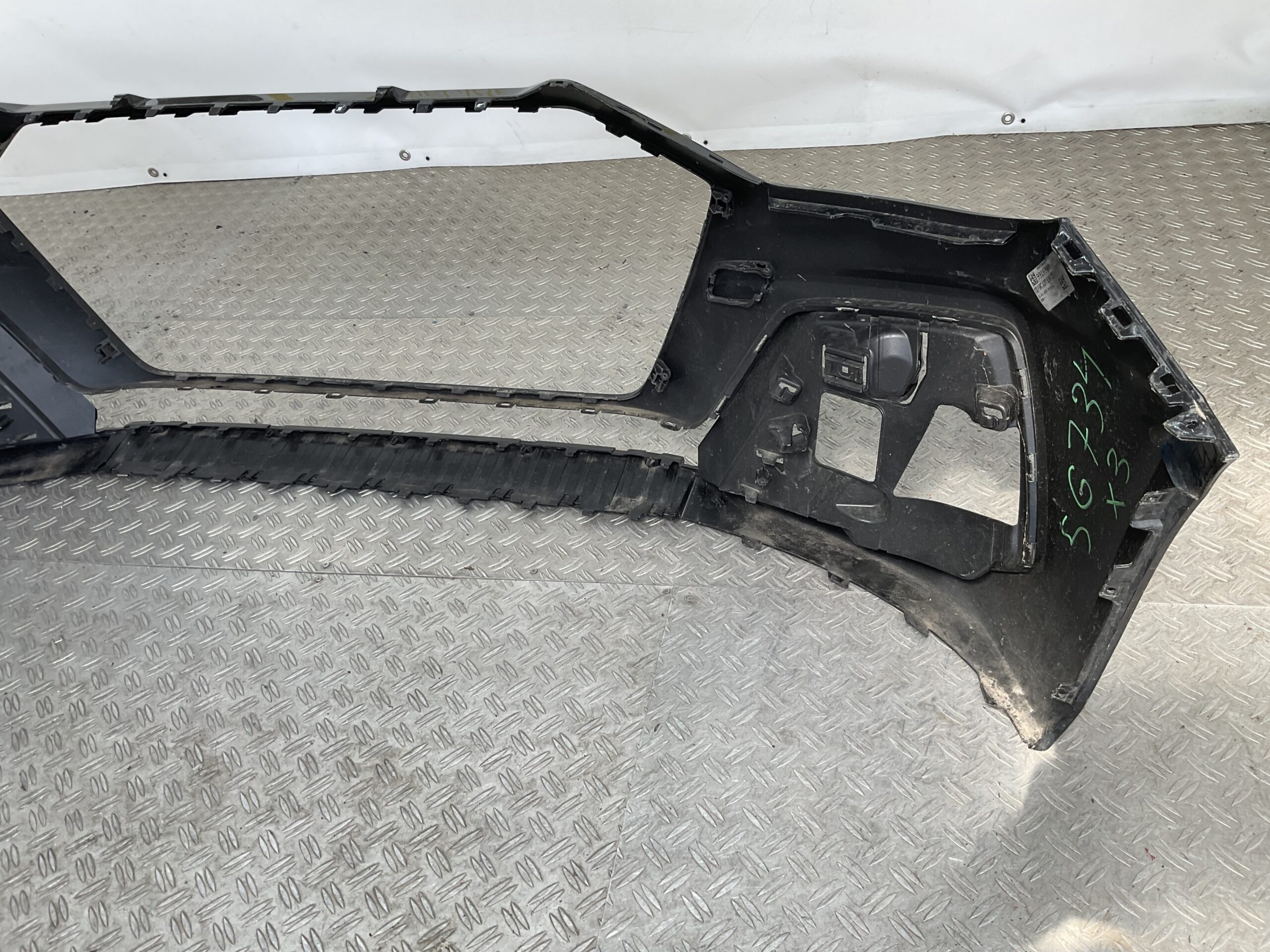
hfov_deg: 61.7
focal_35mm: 29
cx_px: 635
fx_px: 1064
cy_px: 476
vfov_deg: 48.2
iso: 16
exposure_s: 1/136
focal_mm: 3
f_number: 1.8
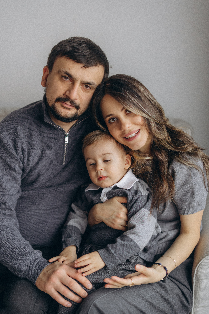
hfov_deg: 27.0
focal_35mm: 50
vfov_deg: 39.6
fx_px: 435
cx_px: 104
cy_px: 157
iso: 2000
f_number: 1.8
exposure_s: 1/800
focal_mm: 50
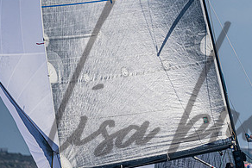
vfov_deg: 1.4
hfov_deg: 2.1
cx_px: 278
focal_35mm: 976
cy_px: 83
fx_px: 6835
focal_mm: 400
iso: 400
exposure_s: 1/6400
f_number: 6.3
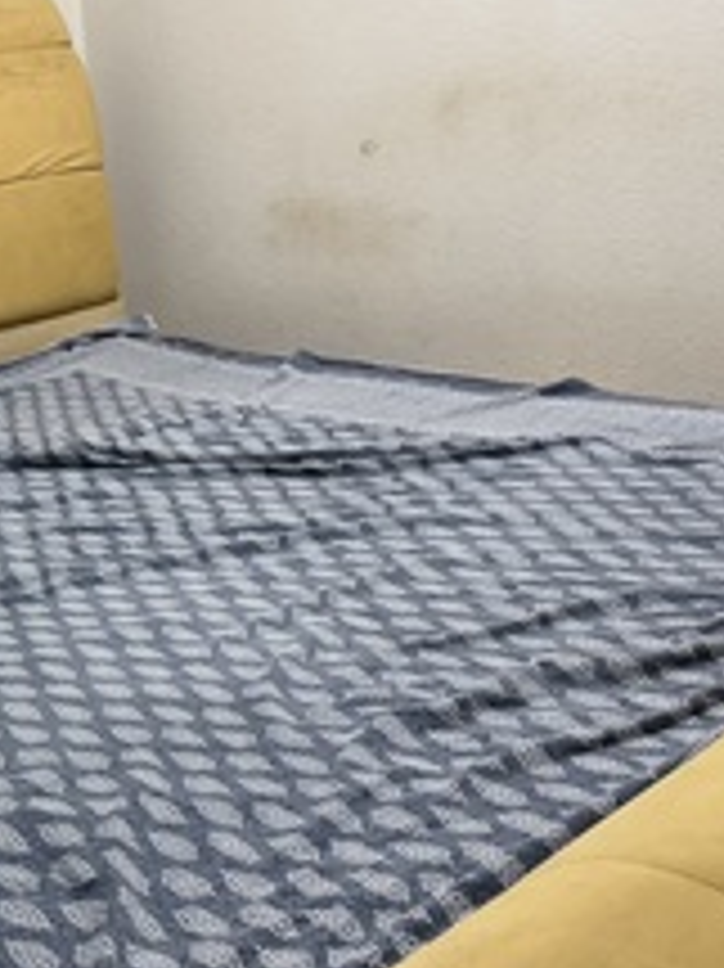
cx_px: -20
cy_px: 443
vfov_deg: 37.5
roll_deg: +6.4
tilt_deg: -15.7
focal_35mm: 51
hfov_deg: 26.8
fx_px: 1424
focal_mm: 6.76
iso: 640
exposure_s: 1/60
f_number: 1.78
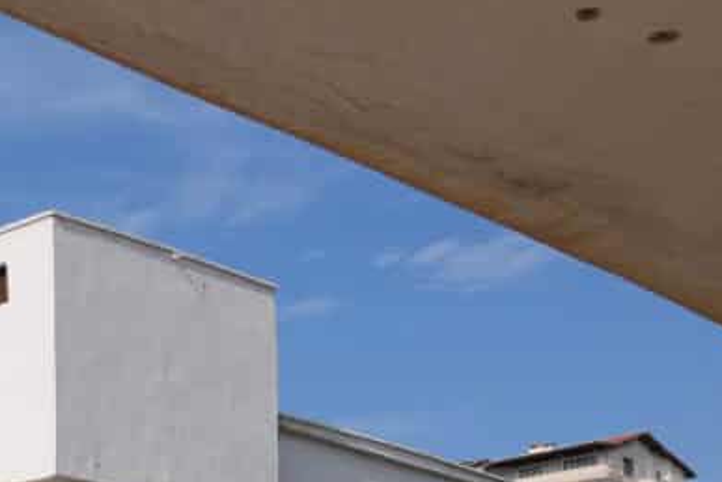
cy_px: 909
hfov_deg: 20.7
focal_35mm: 90
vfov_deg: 13.4
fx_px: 1805
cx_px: -213
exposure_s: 1/500
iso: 100
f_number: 7.1
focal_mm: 17
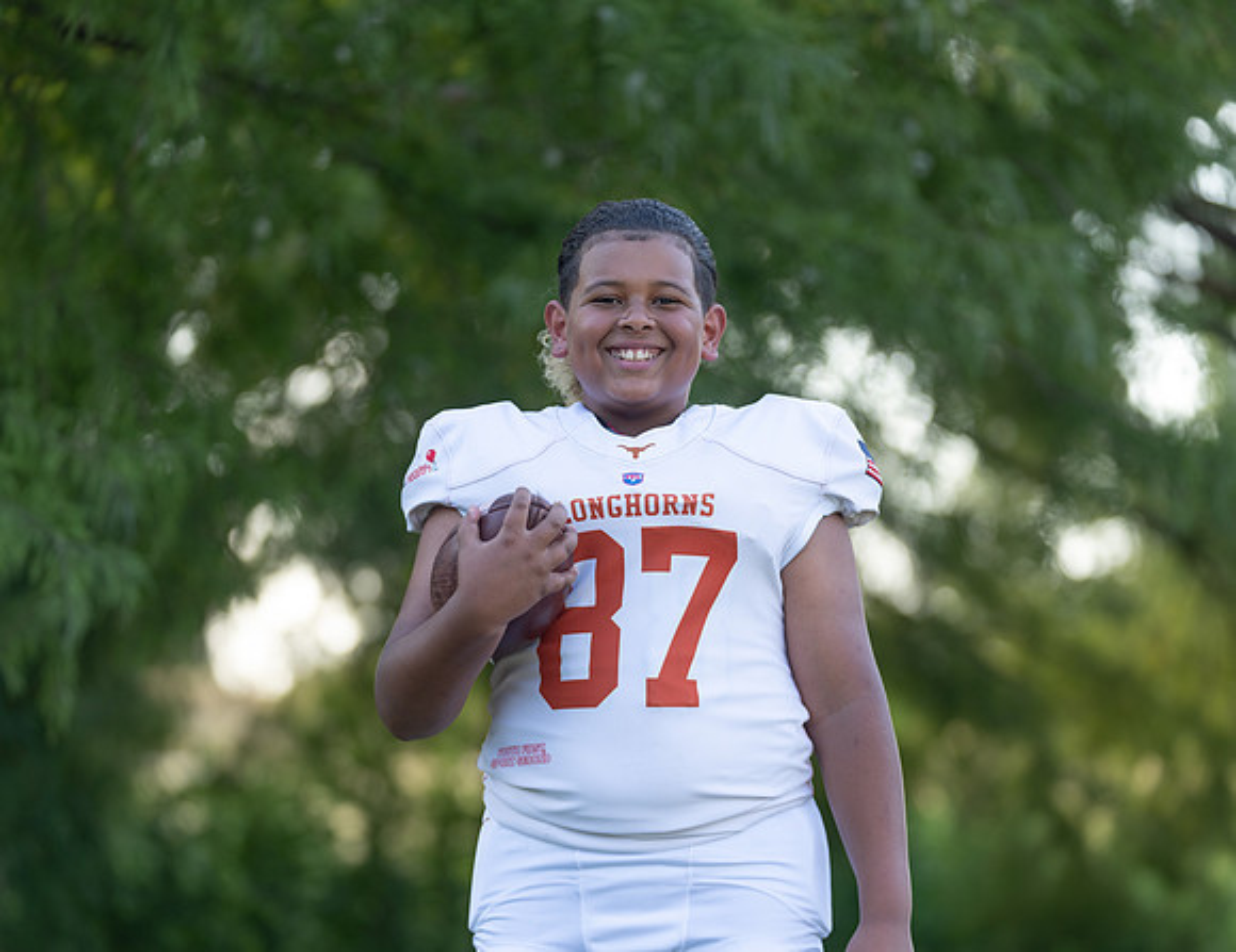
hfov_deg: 12.9
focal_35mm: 152
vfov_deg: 9.9
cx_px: 660
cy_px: 514
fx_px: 5486
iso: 160
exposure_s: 1/400
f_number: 2.8
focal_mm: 128
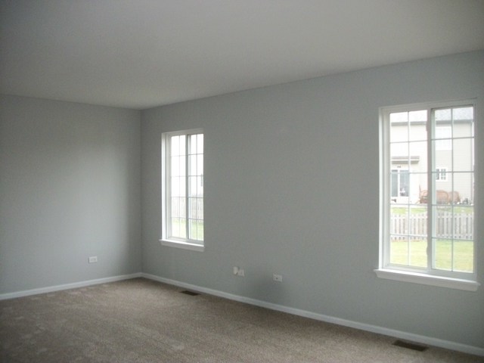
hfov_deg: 56.8
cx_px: 242
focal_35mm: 32
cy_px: 182
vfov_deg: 44.2
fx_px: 447
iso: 250
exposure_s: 1/30
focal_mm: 5.7
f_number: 2.9
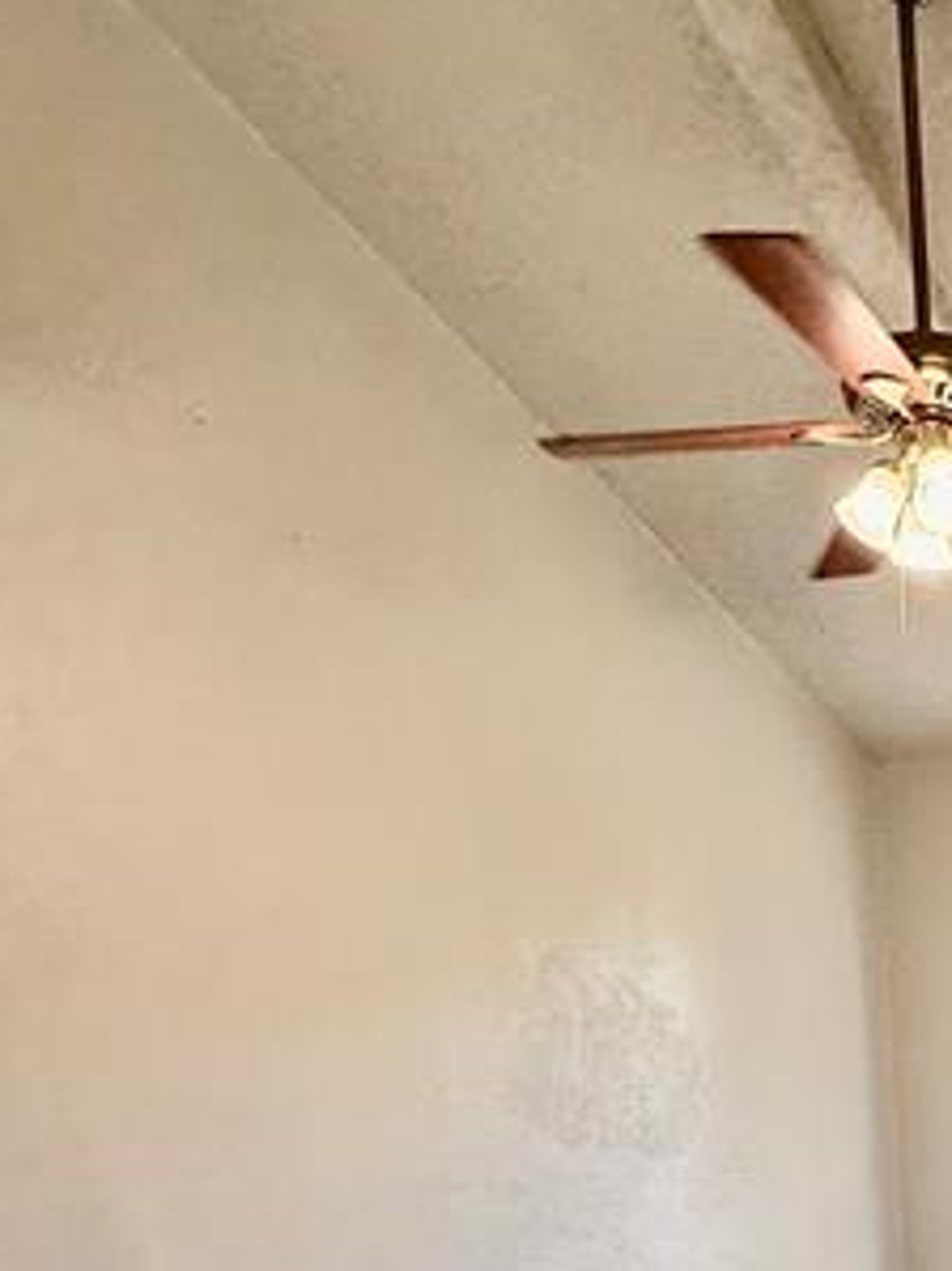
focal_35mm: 36
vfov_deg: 45.1
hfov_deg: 32.9
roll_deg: +2.0
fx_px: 1321
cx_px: 1130
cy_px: 1211
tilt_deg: -6.4
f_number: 2.2
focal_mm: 2.22
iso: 125
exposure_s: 1/120
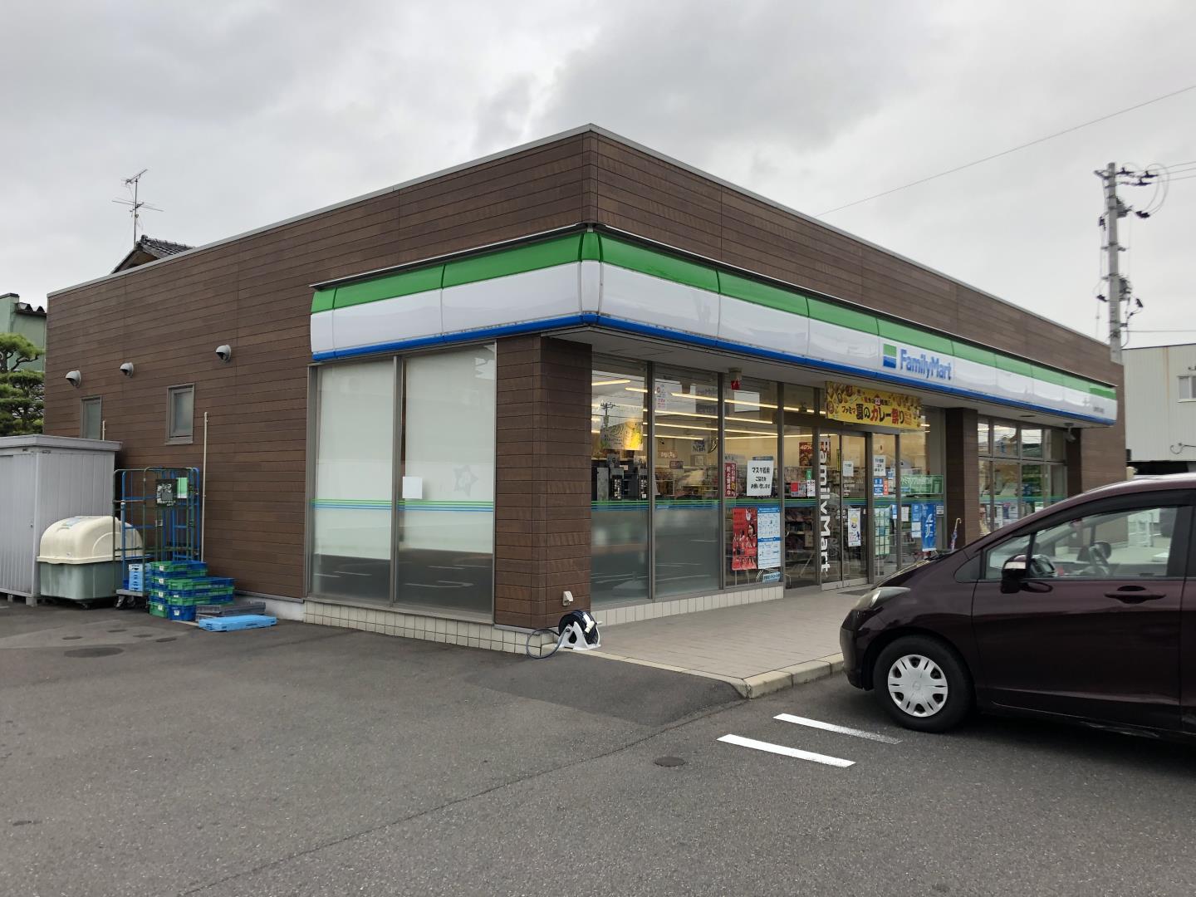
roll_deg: +1.6
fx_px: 967
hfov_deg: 63.4
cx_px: 598
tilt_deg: +2.3
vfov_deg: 49.7
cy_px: 448
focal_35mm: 28
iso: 20
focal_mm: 3.99
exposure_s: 1/264
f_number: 1.8
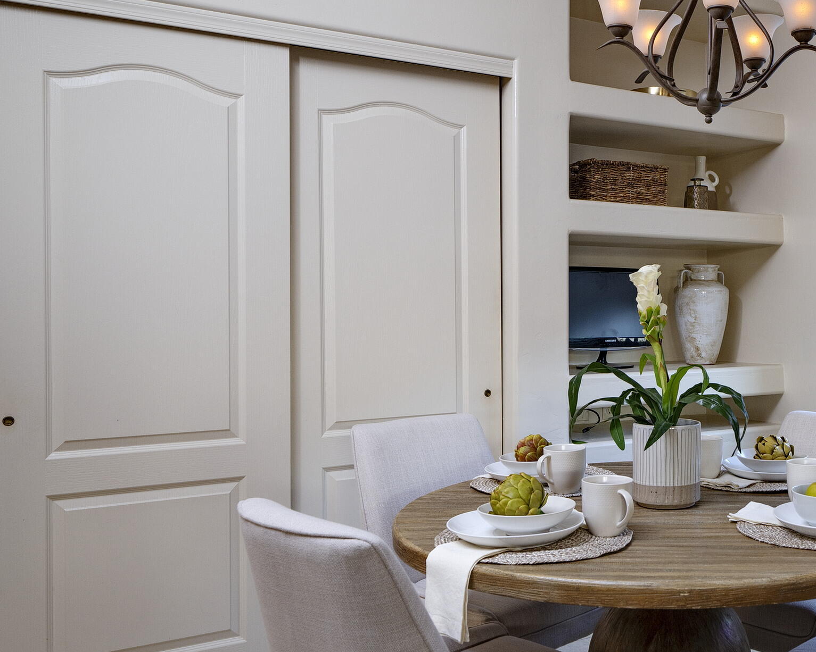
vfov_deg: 41.1
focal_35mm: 36
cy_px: 300
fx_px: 869
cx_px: 677
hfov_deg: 47.0
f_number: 7.1
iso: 200
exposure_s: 1/6
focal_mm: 21
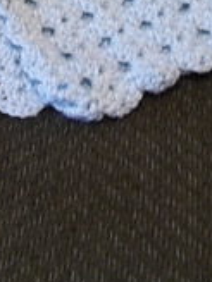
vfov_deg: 14.9
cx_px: -19
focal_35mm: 125
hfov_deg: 11.7
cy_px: -107
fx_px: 1021
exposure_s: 1/10
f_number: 2.9
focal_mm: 5.7
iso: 160
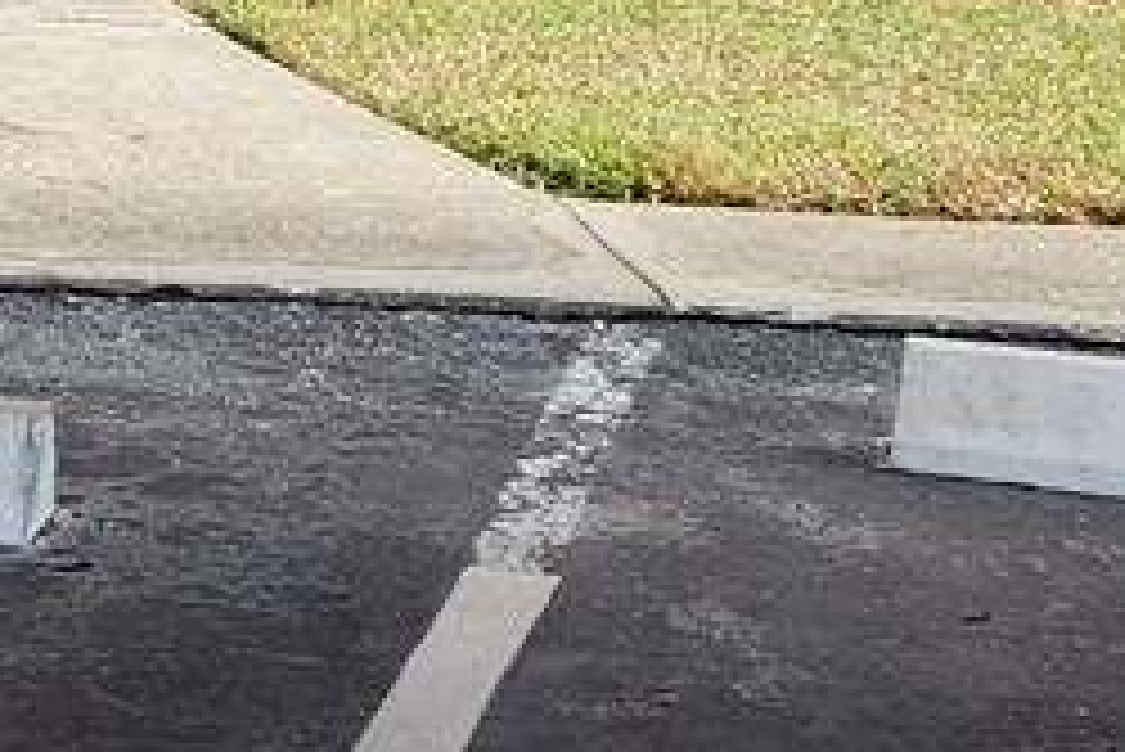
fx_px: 4784
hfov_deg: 12.8
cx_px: -468
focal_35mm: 153
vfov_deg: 8.7
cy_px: -504
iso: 25
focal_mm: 5.54
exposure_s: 1/283
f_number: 1.8
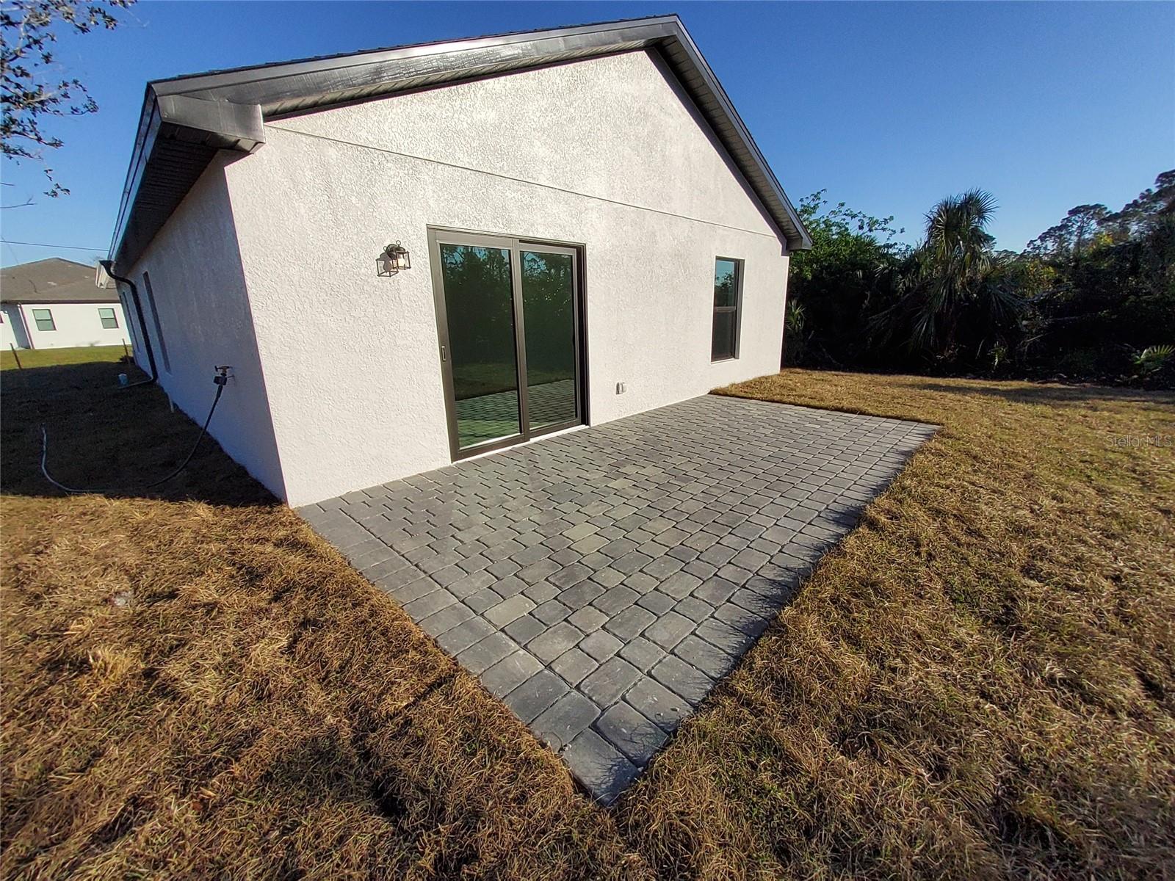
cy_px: 440
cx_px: 588
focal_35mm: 13
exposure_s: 1/2010
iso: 50
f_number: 2.2
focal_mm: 1.13
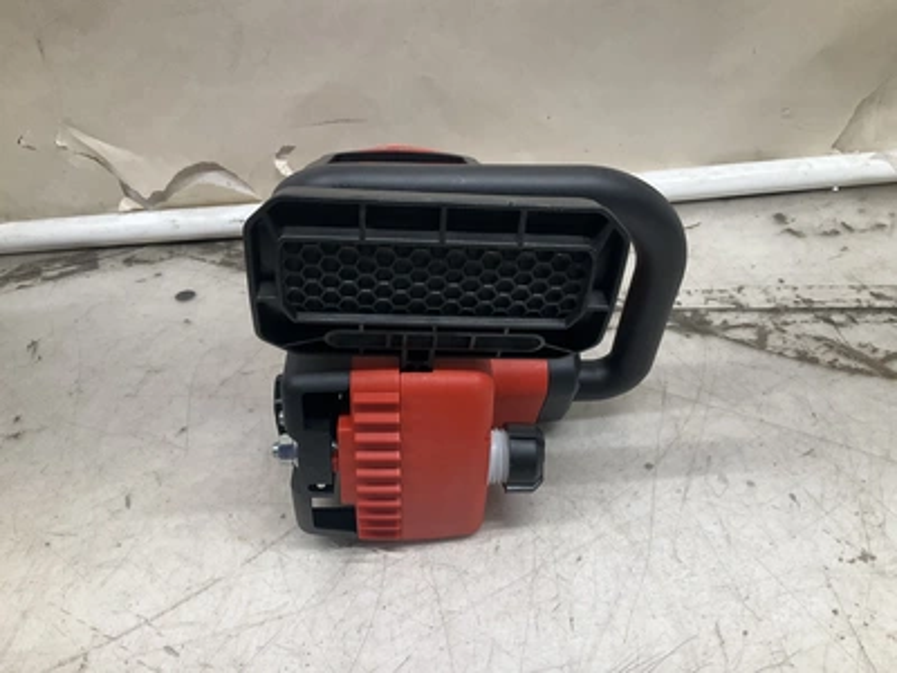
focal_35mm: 29
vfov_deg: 48.2
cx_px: 448
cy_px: 336
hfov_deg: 61.7
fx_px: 751
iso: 50
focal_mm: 3
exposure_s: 1/120
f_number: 1.8
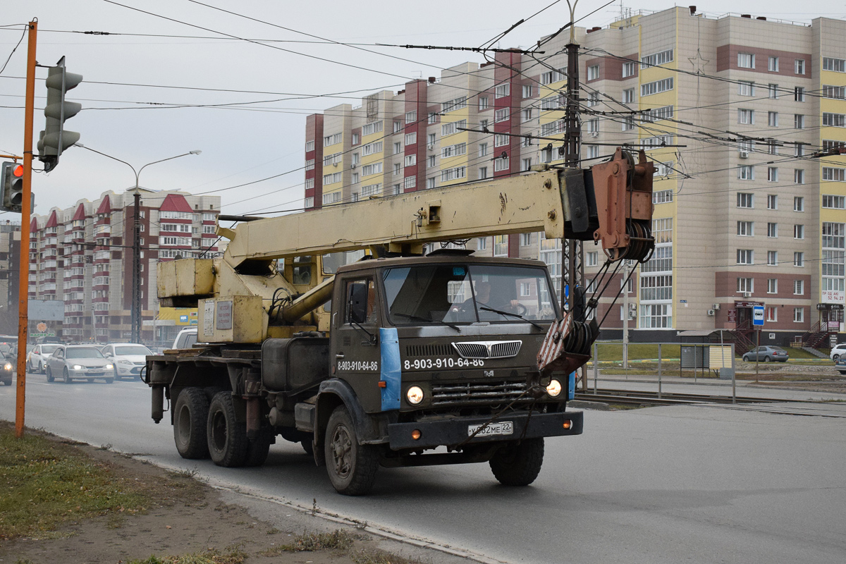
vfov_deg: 26.5
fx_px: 1198
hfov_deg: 38.9
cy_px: 282
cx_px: 423
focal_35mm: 51
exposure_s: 1/800
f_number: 5
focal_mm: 34
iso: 1600
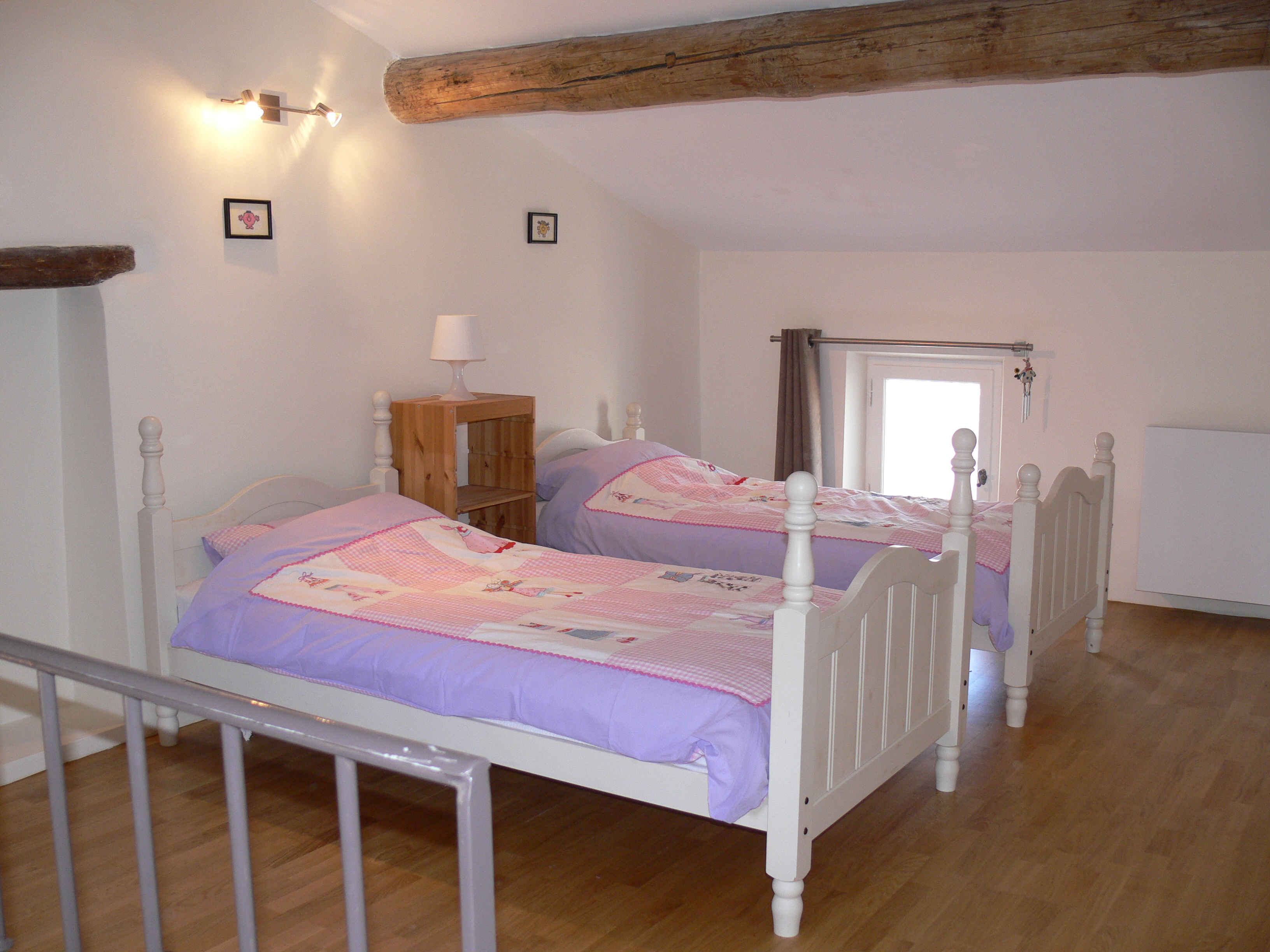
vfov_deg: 40.7
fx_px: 1284
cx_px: 635
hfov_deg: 52.6
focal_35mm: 35
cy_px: 476
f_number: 2.8
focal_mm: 7.4
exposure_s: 1/30
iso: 100
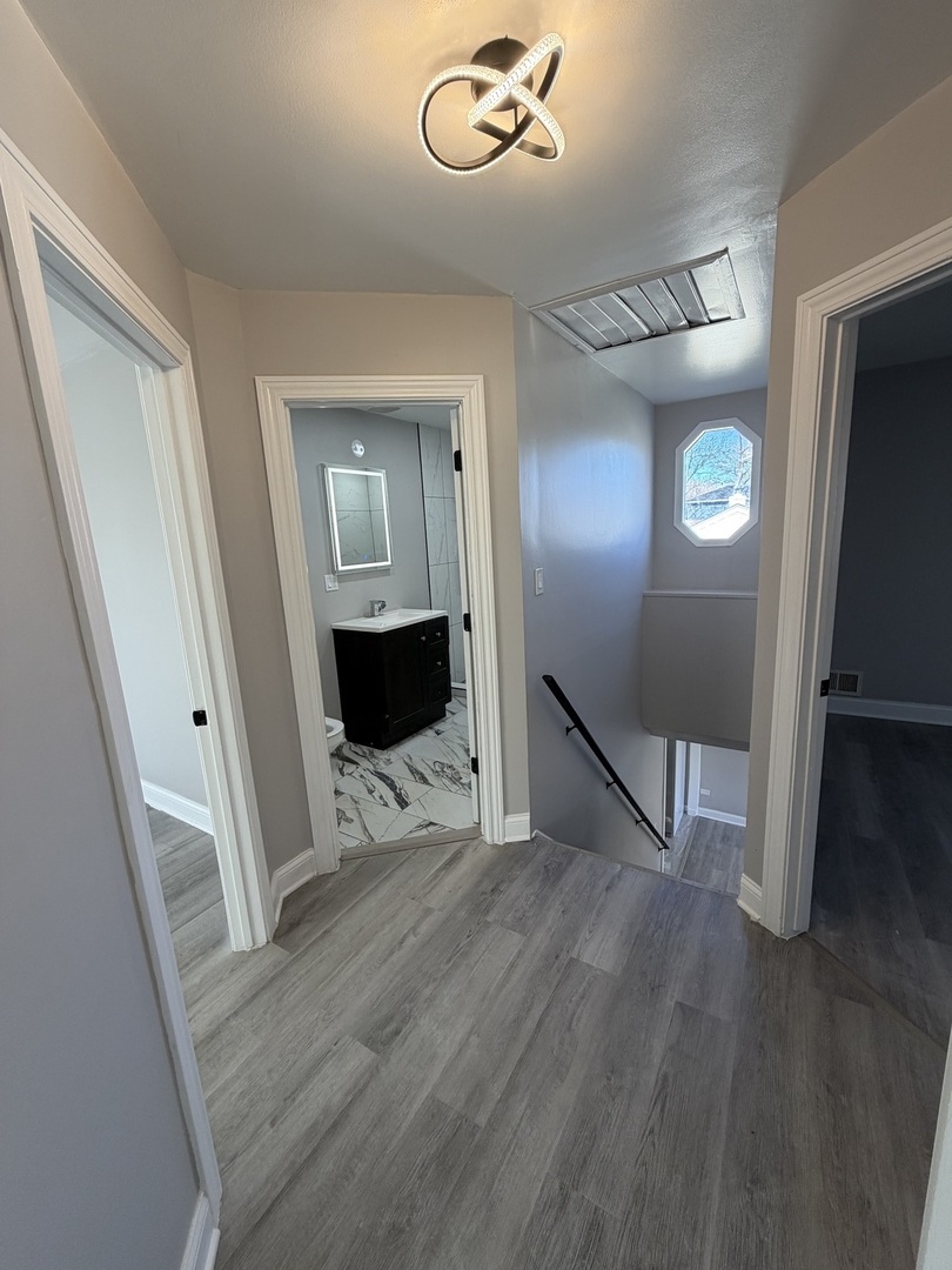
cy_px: 635
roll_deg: +3.0
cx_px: 476
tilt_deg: -11.2
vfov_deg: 102.1
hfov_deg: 85.7
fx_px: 513
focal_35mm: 14
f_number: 2.2
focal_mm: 2.22
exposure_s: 1/120
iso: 125
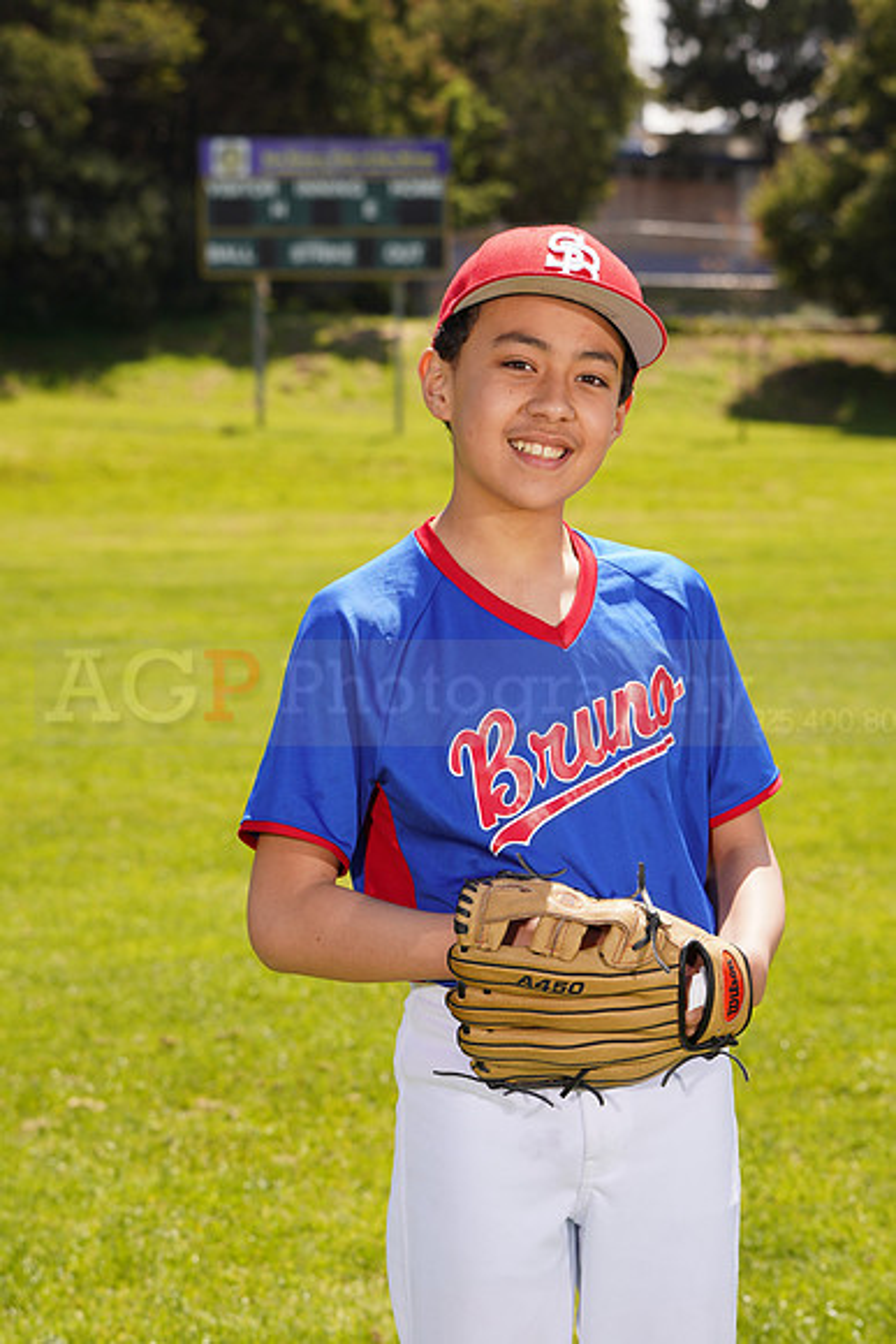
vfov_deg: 20.4
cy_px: 672
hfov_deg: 13.7
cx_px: 448
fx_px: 3731
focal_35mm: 100
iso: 100
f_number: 9
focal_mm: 100
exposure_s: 1/160
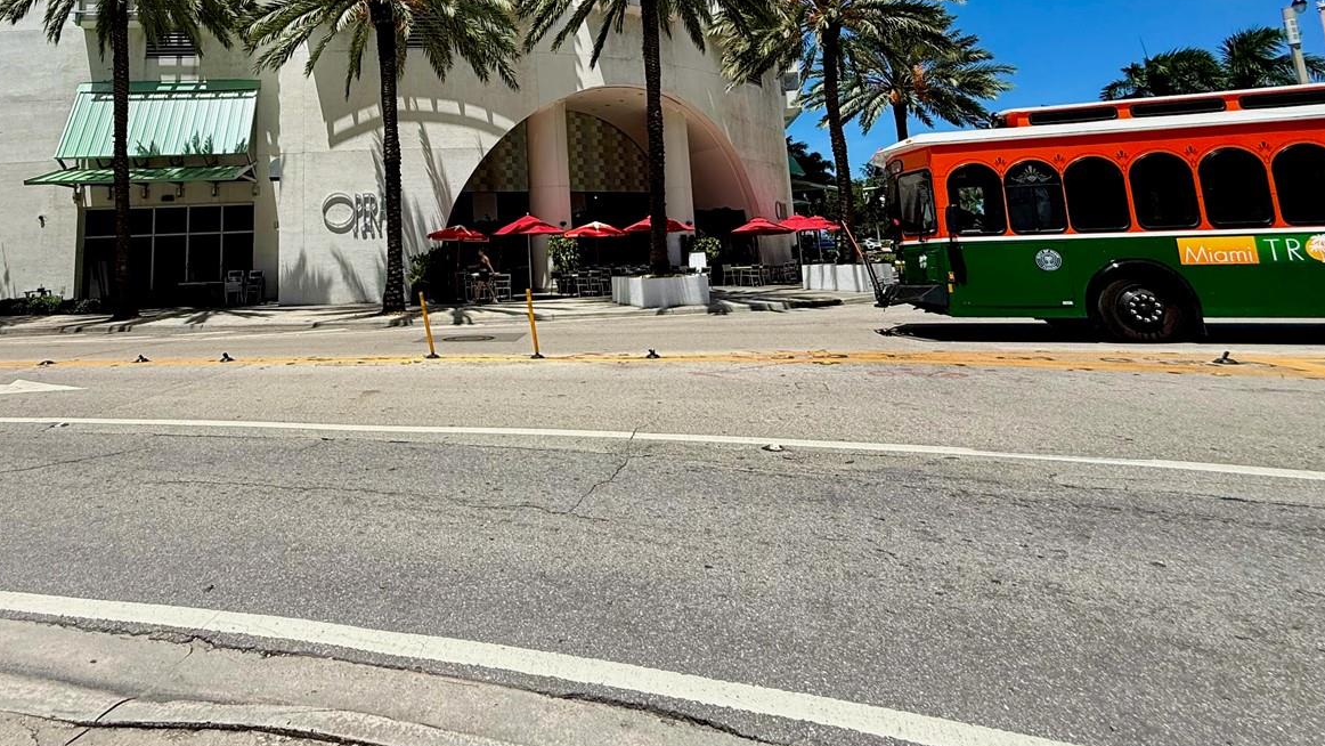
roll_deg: +2.4
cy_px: 133
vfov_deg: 49.9
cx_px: 503
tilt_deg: +9.2
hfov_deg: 82.4
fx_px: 738
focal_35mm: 21
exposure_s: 1/2717
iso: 50
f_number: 2.2
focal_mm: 2.22
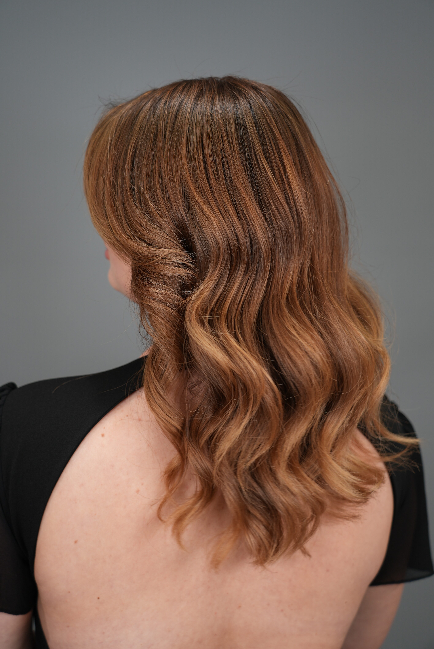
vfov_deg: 36.9
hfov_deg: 25.1
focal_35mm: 54
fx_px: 975
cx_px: 217
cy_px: 324
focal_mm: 54
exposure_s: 1/125
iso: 250
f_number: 4
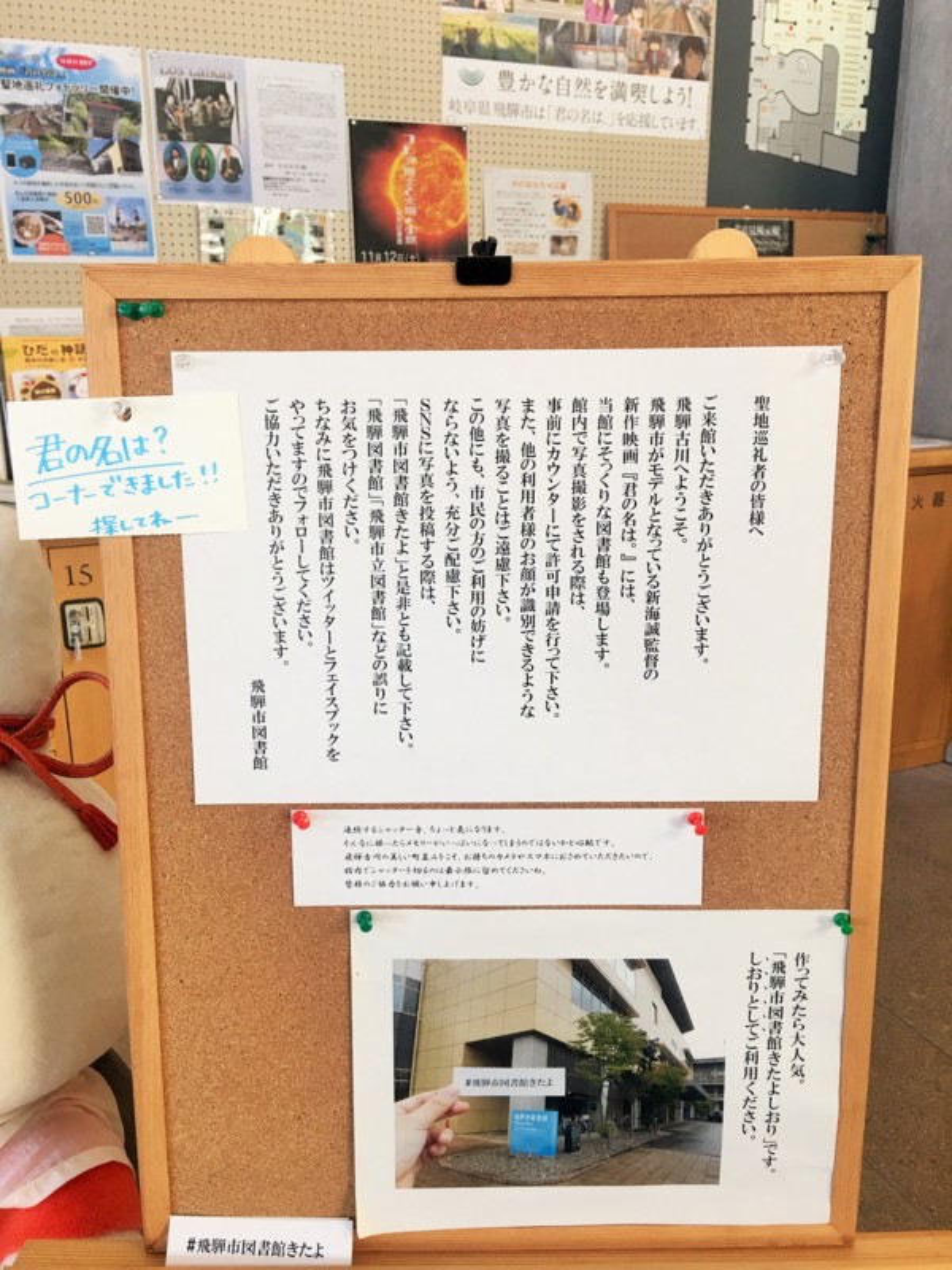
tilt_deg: -16.2
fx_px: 1063
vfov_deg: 61.7
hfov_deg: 48.2
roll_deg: +1.2
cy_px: 635
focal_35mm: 29
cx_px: 476
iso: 25
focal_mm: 4.15
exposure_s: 1/30
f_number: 2.2
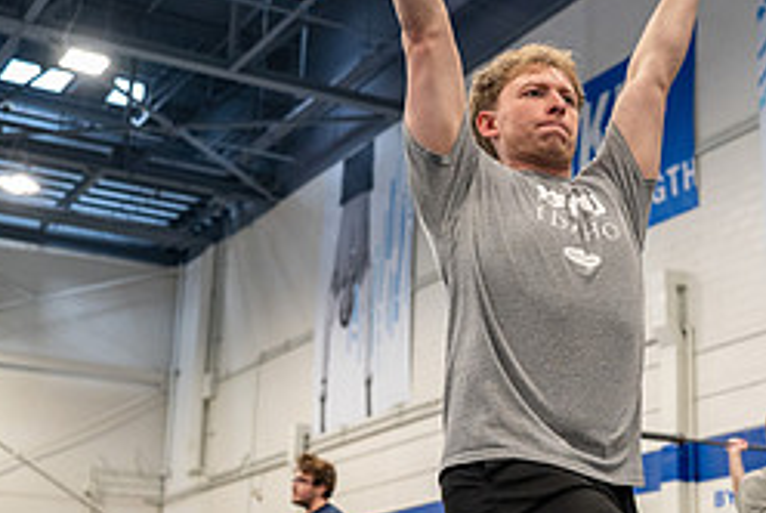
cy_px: 262
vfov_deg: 18.7
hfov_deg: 27.6
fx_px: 1555
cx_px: 482
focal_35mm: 73
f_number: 2.8
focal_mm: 30.5
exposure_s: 1/100
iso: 1000
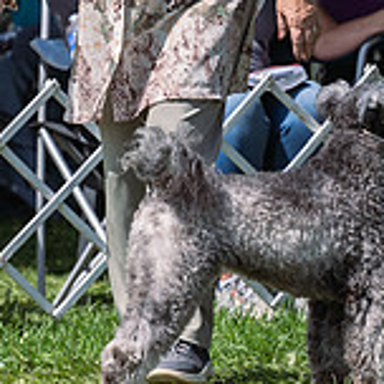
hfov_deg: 2.3
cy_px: -63
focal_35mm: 755
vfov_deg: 2.3
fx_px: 9476
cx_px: 337
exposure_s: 1/1000
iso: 100
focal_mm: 200
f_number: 4.5
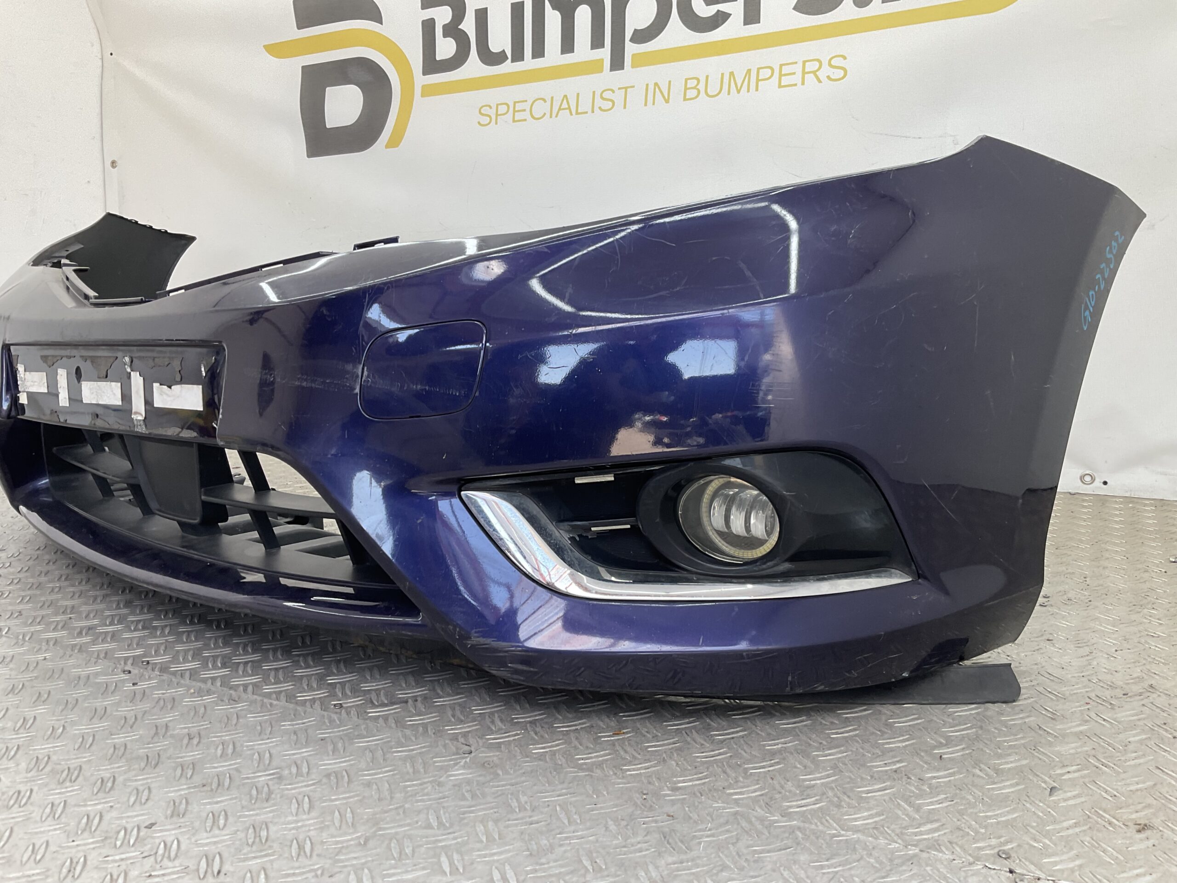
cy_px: 442
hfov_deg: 61.7
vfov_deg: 48.2
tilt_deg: -8.9
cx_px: 588
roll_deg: +0.7
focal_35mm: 29
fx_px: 986
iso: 25
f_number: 1.8
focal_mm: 3
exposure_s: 1/120
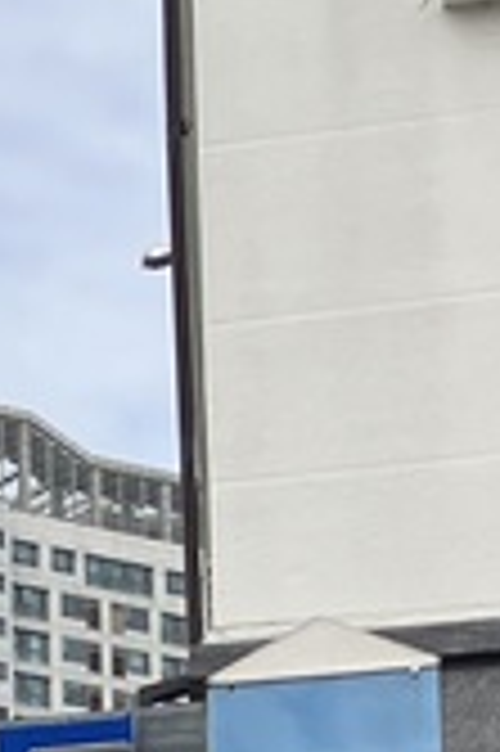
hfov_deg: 5.9
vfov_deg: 9.2
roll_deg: -1.3
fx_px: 4363
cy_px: 1545
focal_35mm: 209
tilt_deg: +8.6
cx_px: -1243
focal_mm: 3.99
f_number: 1.8
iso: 32
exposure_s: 1/1799
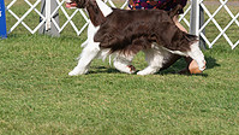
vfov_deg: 3.9
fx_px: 1971
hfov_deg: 6.9
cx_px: 103
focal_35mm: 311
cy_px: -53
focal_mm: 102
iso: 100
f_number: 4
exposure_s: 1/1250
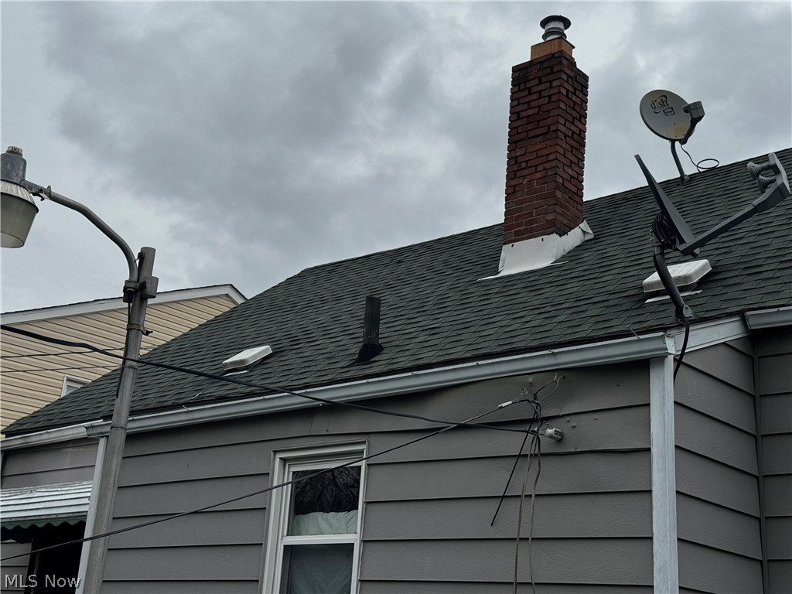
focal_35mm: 48
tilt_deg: +18.2
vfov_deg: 30.3
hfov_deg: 39.7
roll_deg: -3.8
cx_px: 396
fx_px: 1098
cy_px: 297
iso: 64
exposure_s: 1/5376
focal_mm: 6.76
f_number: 1.78
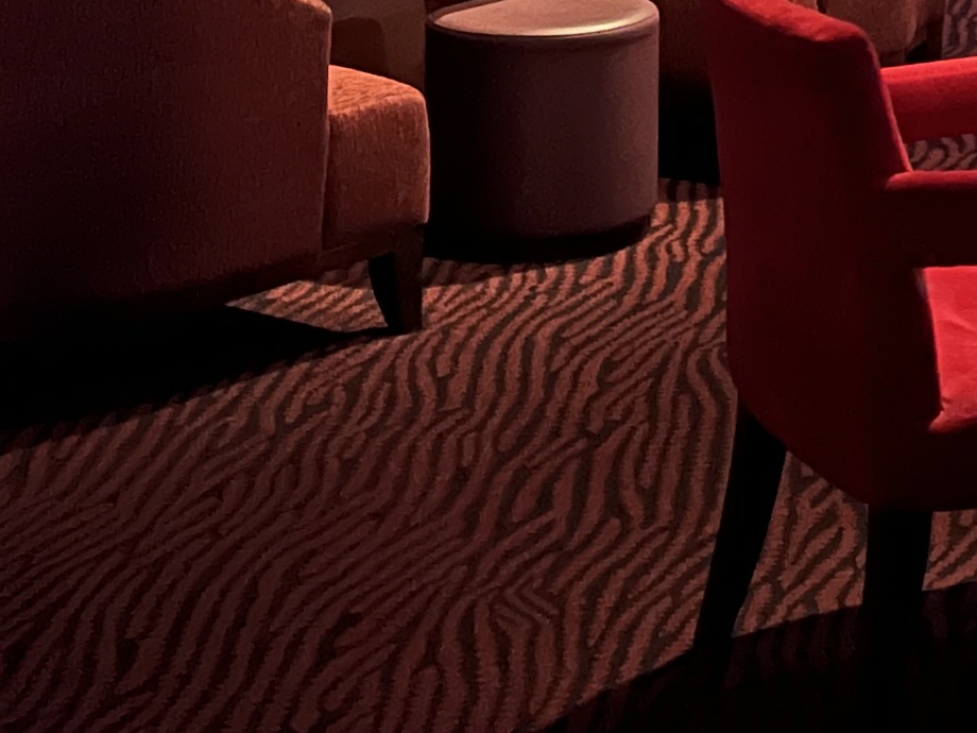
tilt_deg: -0.6
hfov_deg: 16.7
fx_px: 3218
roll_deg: +0.0
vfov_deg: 12.0
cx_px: 1118
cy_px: -590
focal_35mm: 114
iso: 3200
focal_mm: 5.7
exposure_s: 1/9
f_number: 1.5
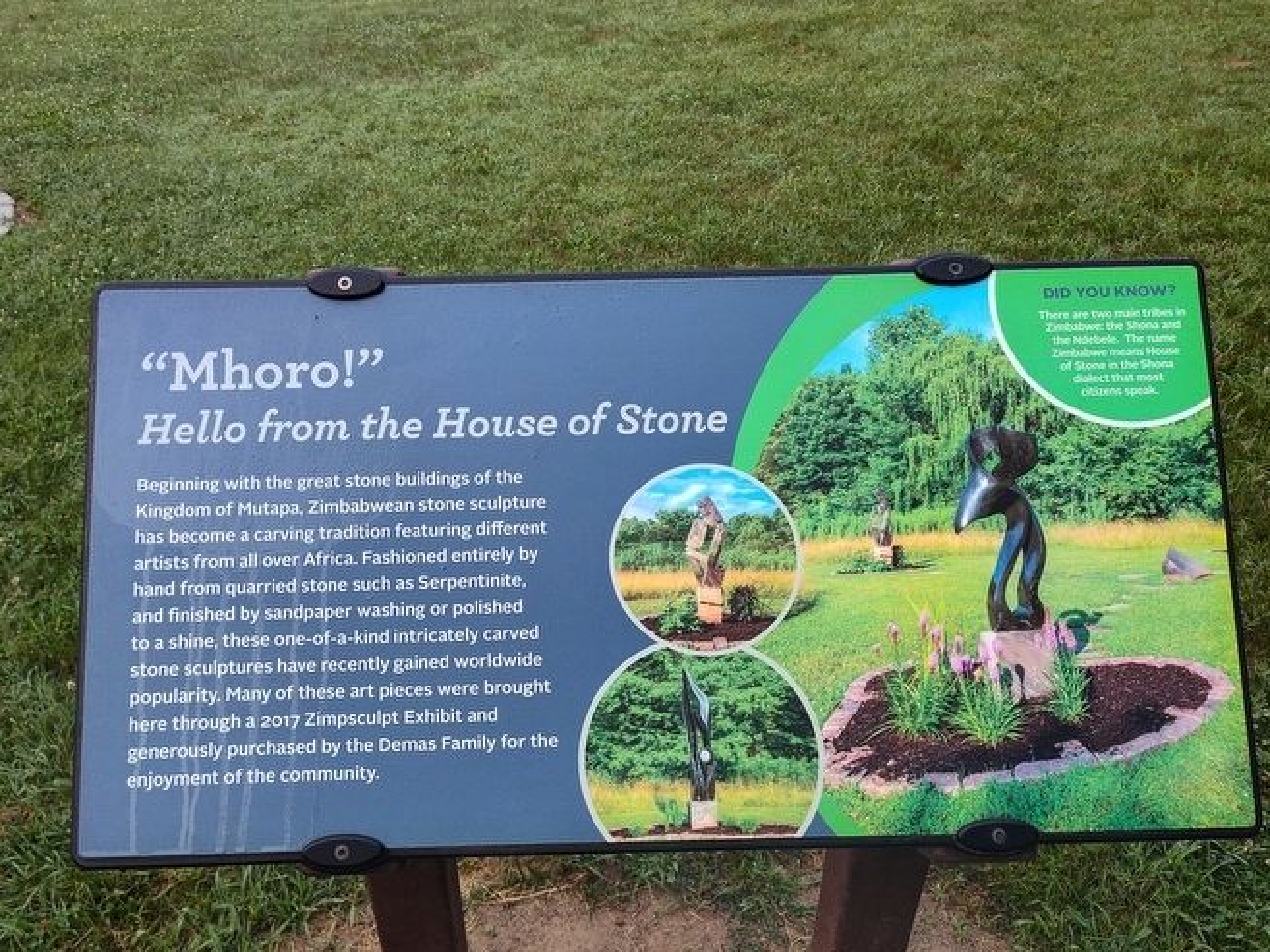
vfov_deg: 49.7
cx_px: 574
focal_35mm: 28
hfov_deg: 63.3
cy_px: 519
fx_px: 1027
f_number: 1.8
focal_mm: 5.56
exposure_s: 1/200
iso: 114
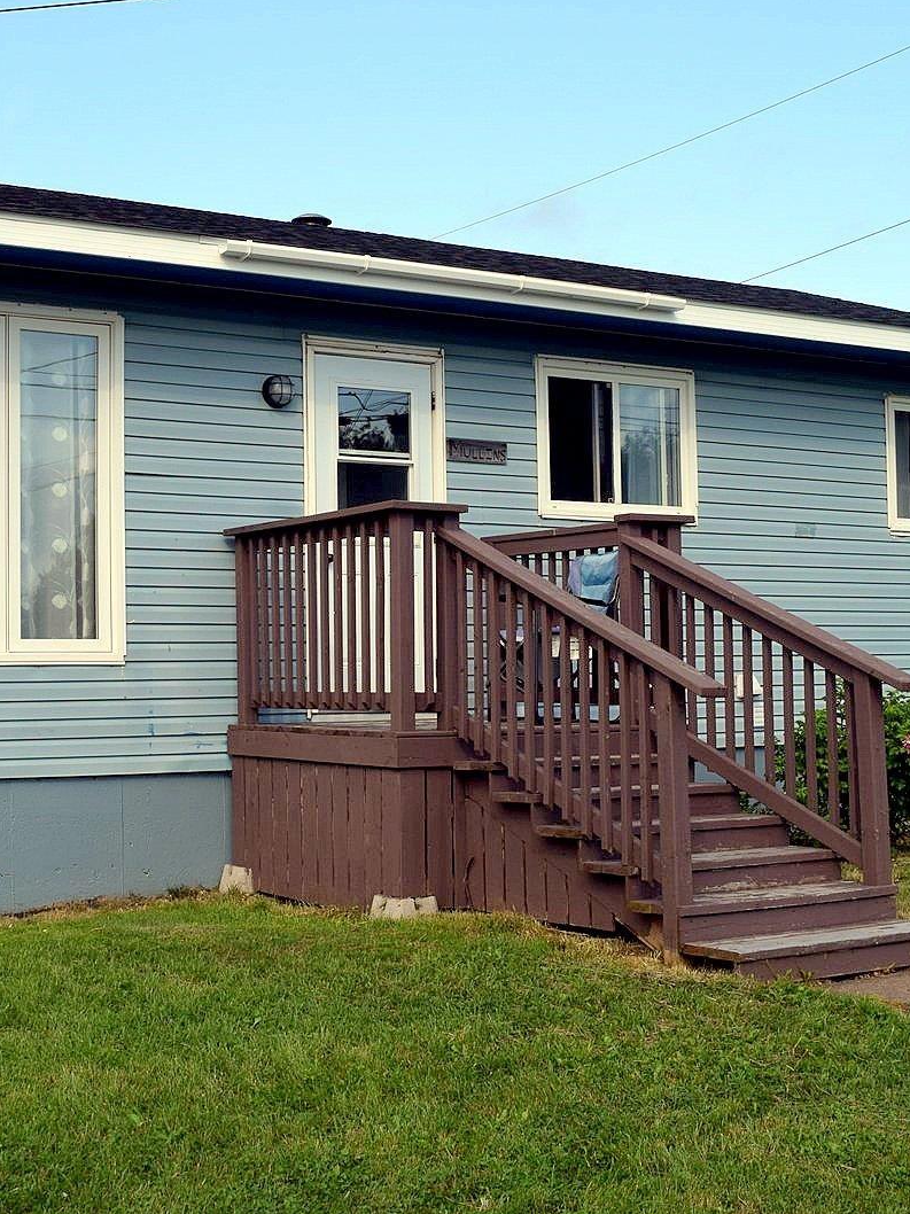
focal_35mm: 48
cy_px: 608
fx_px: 1683
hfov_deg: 30.0
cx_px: 290
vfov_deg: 39.7
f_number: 9
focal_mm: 22
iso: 200
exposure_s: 1/320
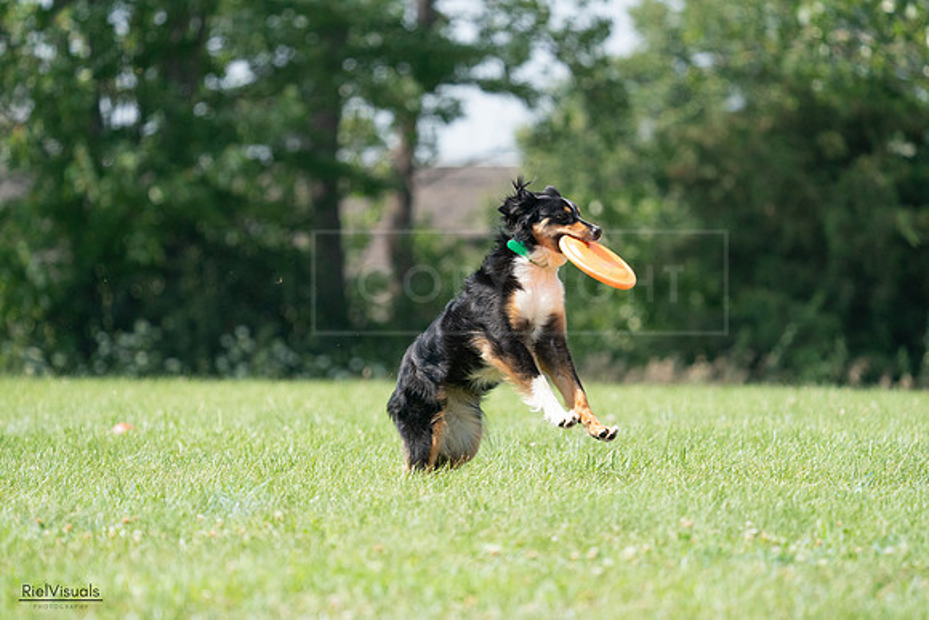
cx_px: 464
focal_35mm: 347
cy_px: 310
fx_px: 8956
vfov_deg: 4.0
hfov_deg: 5.9
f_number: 6.3
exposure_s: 1/4000
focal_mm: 347
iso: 2000
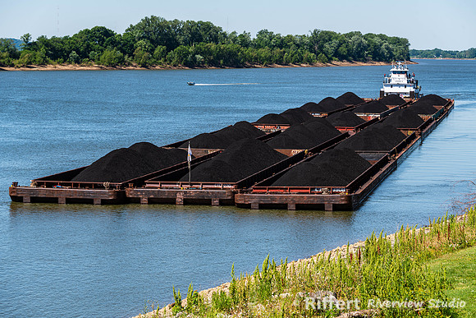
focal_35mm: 116
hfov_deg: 17.6
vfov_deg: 11.8
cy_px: 159
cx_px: 238
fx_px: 1534
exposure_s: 1/160
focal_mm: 116
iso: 64
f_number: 8
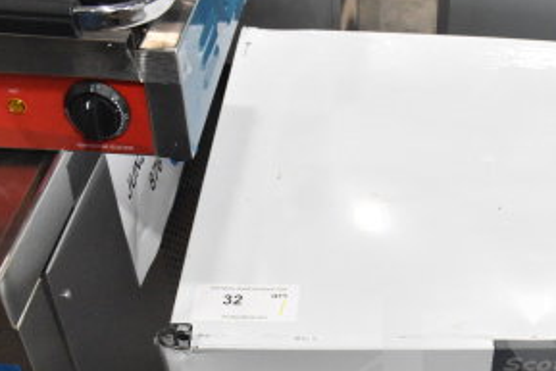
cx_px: 546
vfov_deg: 23.0
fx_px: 881
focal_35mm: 57
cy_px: 353
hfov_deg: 32.4
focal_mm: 18
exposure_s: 1/320
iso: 6400
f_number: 9
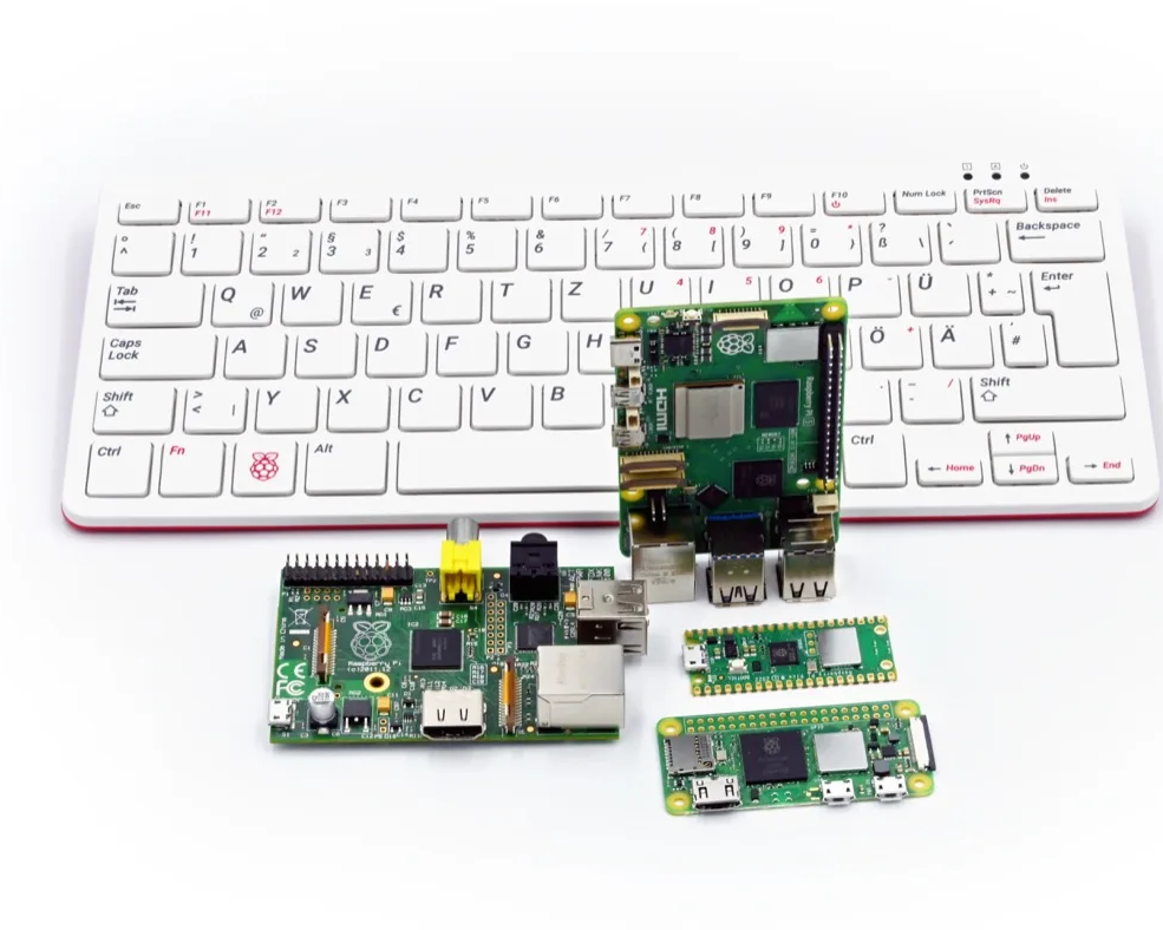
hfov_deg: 21.7
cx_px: 654
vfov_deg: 17.5
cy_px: 466
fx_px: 3029
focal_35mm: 88
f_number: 36
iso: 1400
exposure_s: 1/50
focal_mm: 77
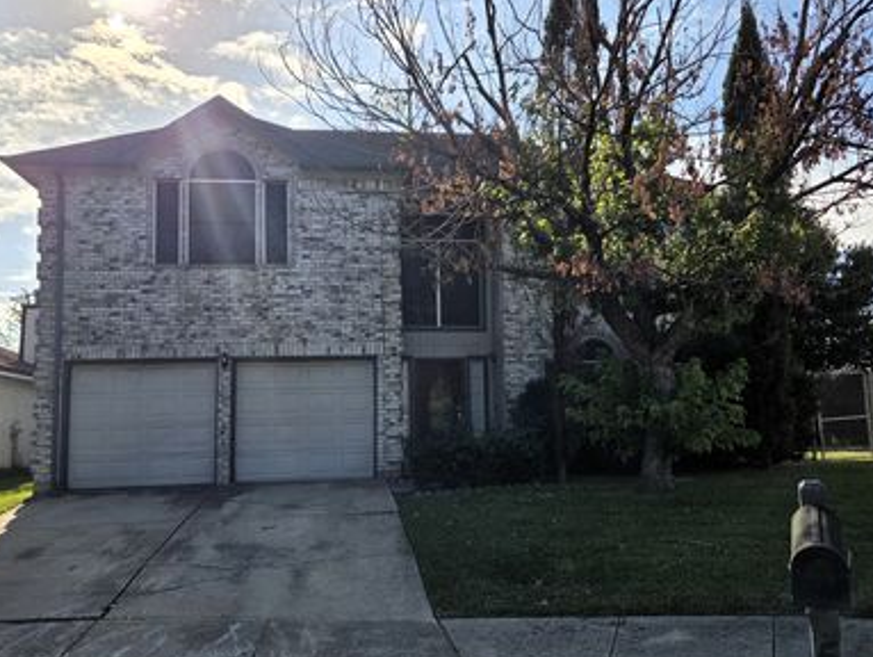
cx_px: 442
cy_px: 348
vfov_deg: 46.8
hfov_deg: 59.9
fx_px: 757
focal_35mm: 30
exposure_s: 1/7887
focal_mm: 5.4
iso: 40
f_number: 1.8
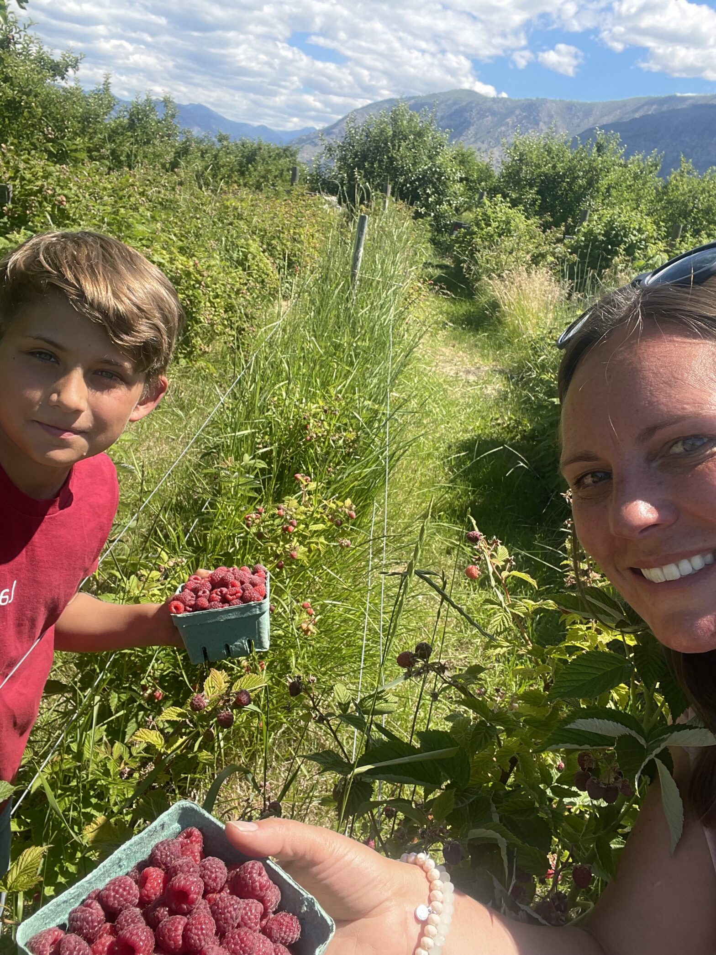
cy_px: 478
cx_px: 358
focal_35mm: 30
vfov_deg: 60.0
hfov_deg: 46.8
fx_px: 827
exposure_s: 1/302
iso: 25
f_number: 2.2
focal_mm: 2.71
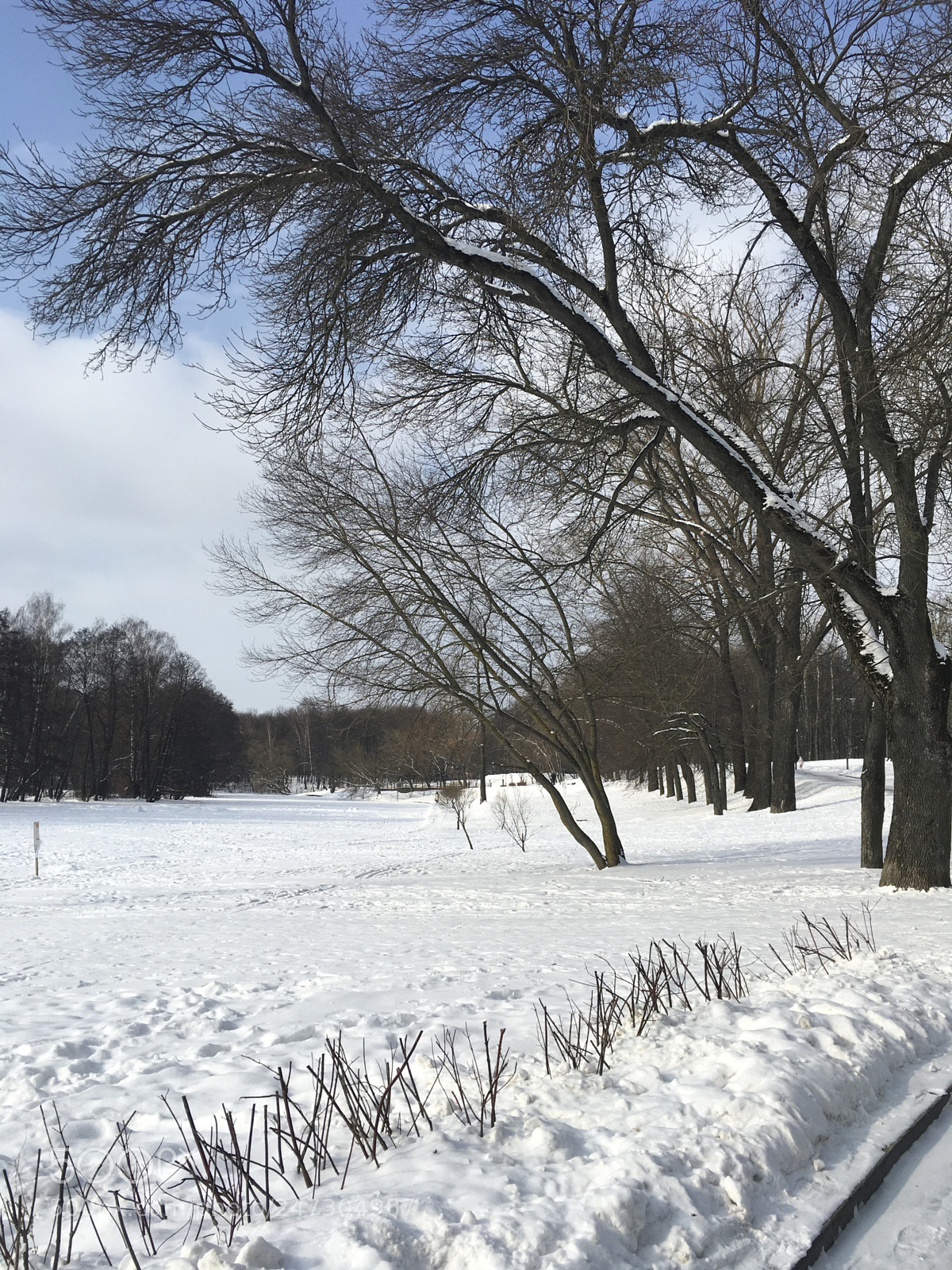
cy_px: 635
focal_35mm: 29
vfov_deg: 61.7
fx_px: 1063
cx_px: 476
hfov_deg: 48.2
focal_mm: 4.15
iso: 25
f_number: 2.2
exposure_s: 1/2331
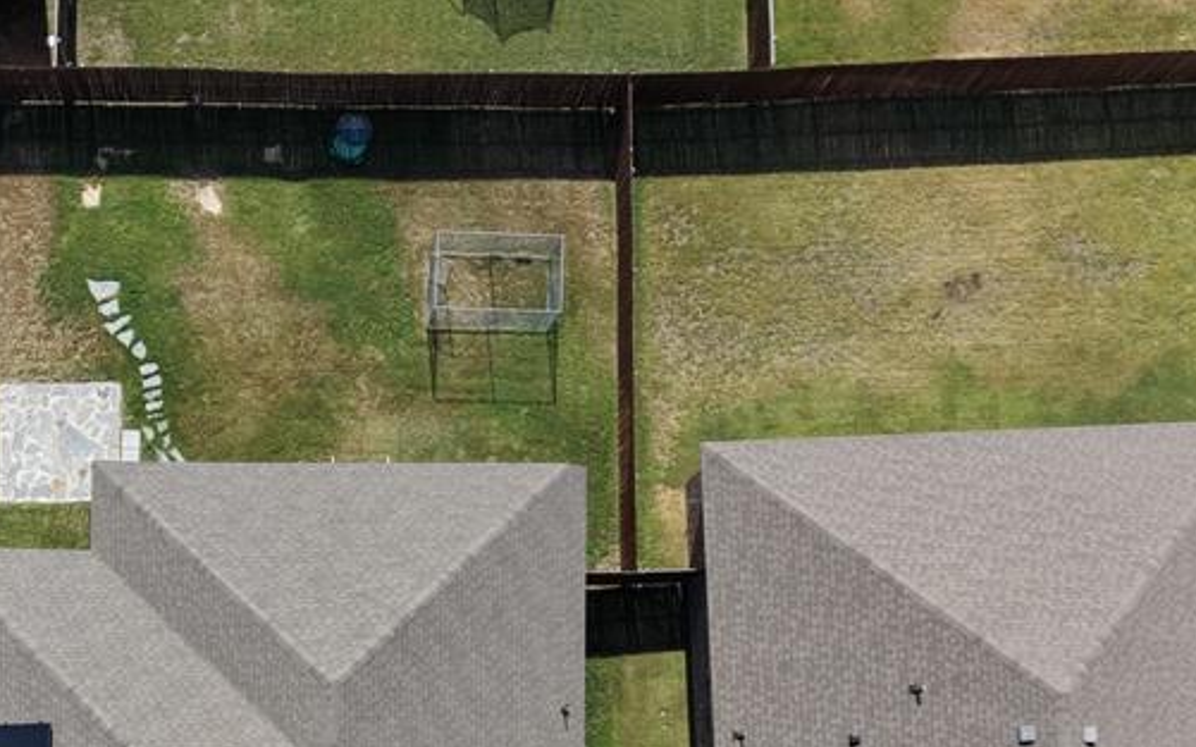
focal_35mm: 52
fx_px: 1695
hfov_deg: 37.5
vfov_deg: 23.7
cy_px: 759
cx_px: 241
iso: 200
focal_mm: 8.67
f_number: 1.8
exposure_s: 1/5000
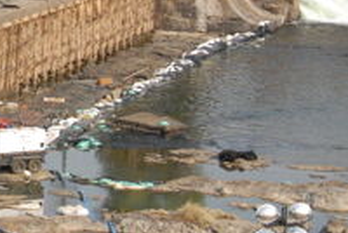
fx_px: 1859
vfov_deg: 7.2
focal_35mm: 192
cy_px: 34
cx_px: -306
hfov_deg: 10.0
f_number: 11
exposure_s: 1/160
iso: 250
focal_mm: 32
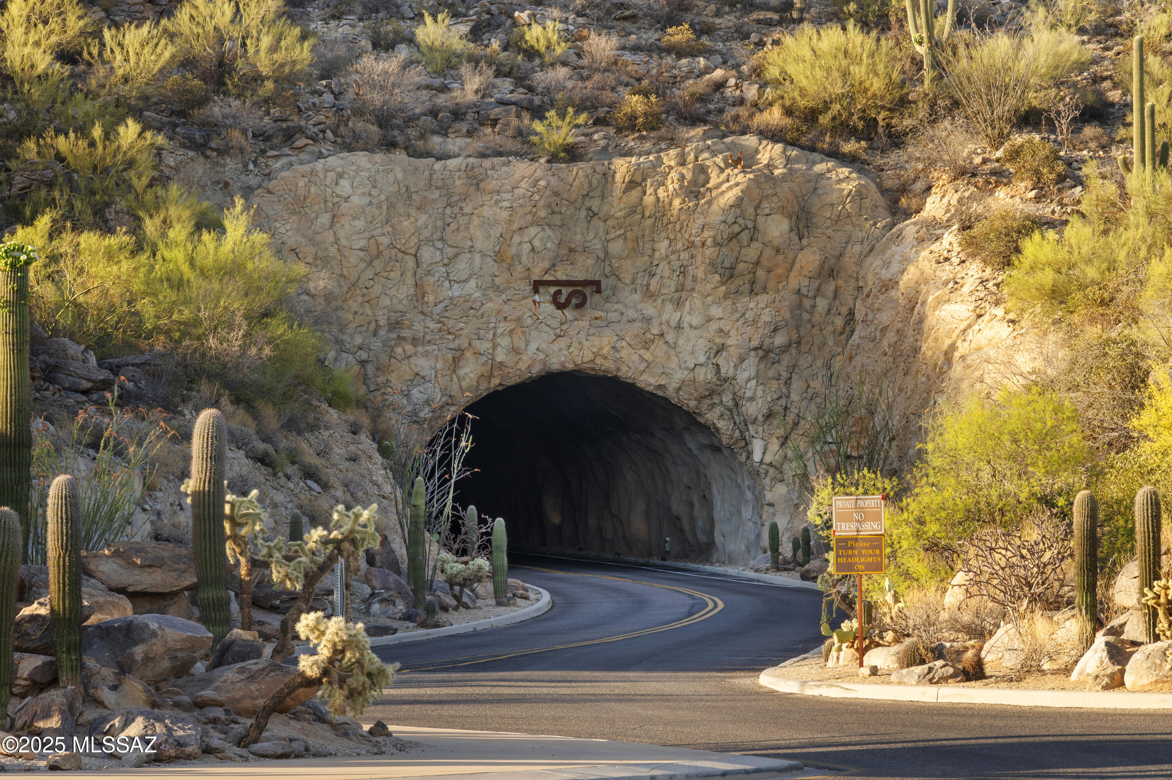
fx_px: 4392
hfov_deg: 15.2
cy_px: 390
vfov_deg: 10.1
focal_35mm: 135
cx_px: 586
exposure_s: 1/6
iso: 400
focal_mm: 135
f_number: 20
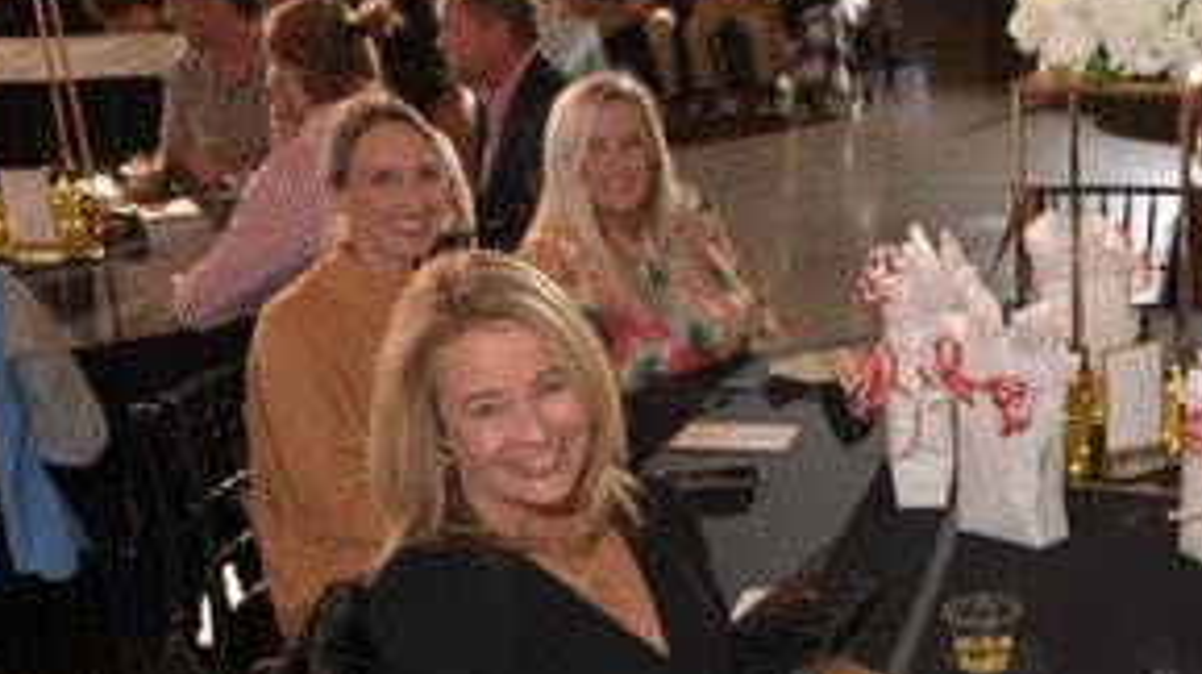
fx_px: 2134
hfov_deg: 30.0
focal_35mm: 67
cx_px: 1102
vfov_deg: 17.8
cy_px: 547
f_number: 4
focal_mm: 33
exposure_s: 1/125
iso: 1600
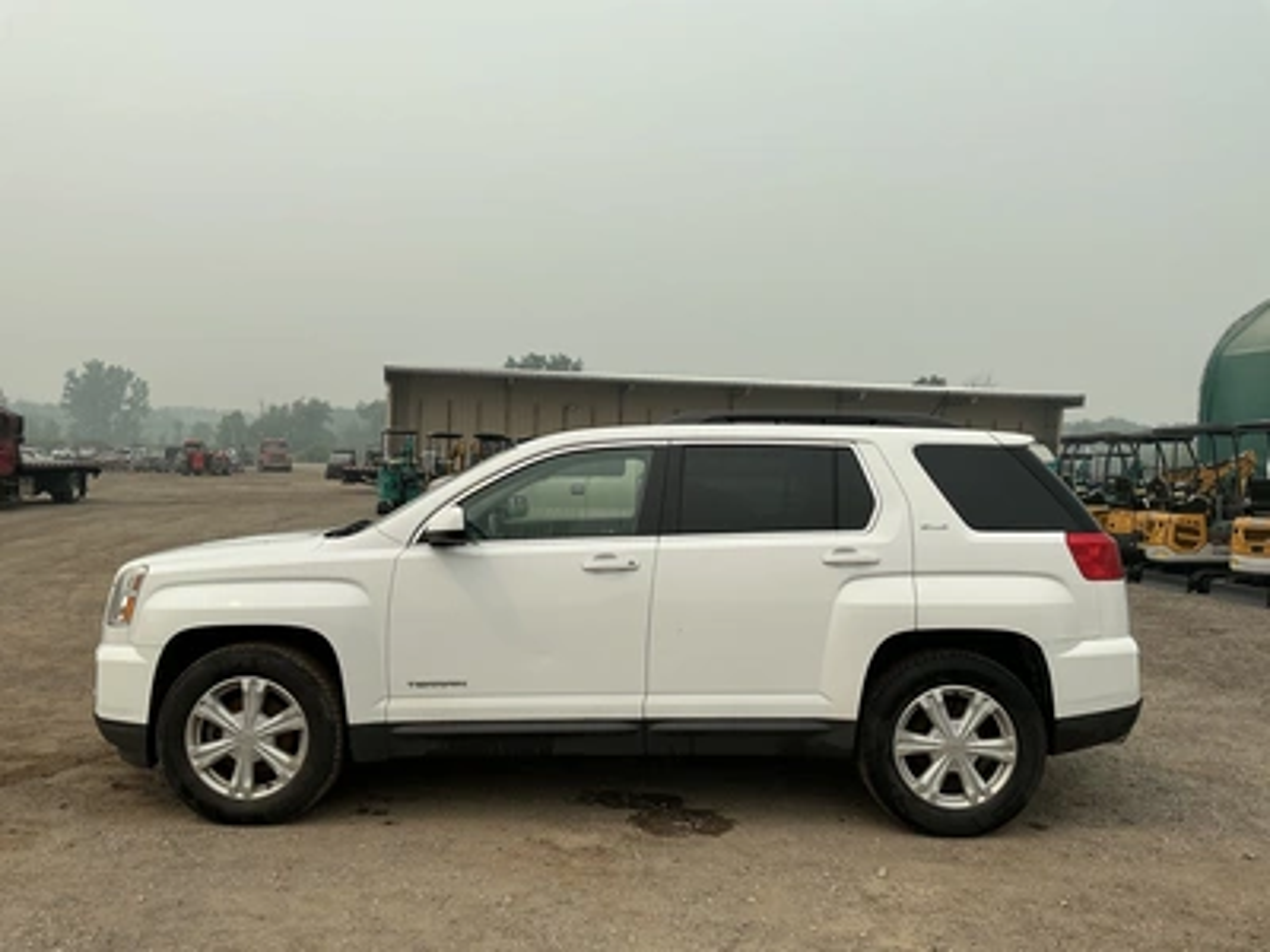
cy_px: 476
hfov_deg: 63.4
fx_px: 1027
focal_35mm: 28
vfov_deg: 49.7
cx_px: 635
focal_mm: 3
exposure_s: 1/3125
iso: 25
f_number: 1.8
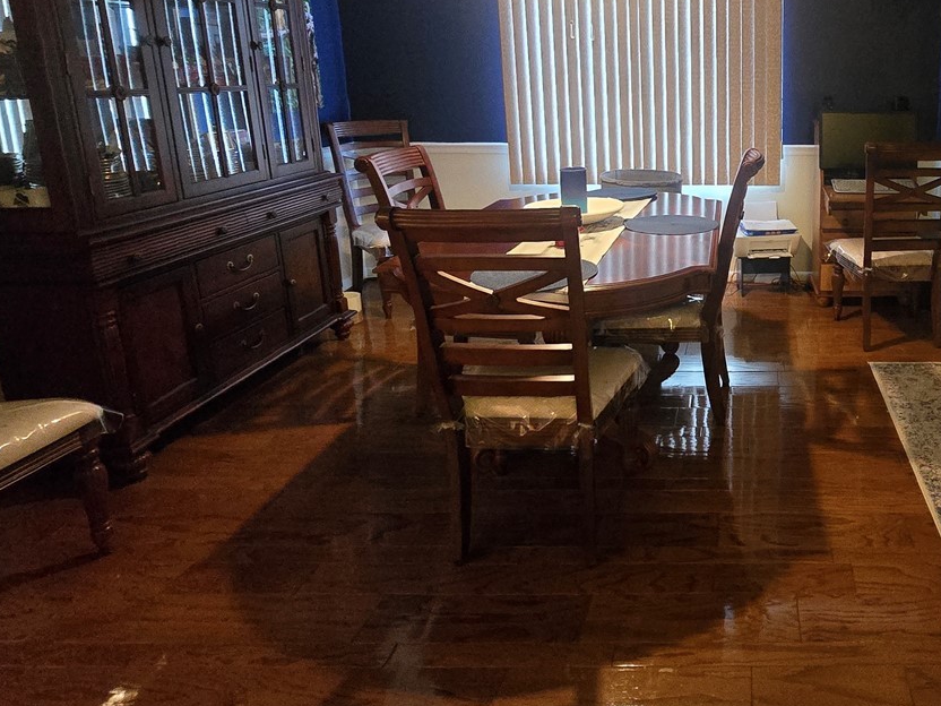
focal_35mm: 25
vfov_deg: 53.7
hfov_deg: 63.5
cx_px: 751
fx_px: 680
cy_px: 230
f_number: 2.2
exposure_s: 1/60
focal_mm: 2.2
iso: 1600
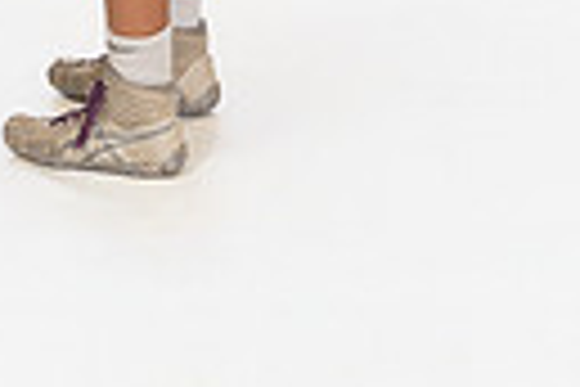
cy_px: -531
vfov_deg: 8.2
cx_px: 139
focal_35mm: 154
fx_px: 2481
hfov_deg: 13.3
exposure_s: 1/200
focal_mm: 44
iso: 800
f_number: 6.3
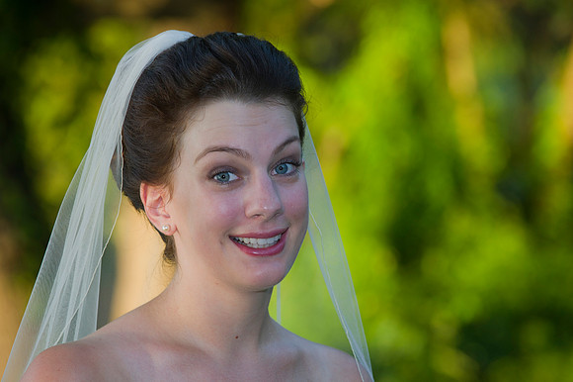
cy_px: 191
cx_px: 286
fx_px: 3181
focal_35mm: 200
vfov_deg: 6.9
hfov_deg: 10.3
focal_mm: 200
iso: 400
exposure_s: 1/125
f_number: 5.6
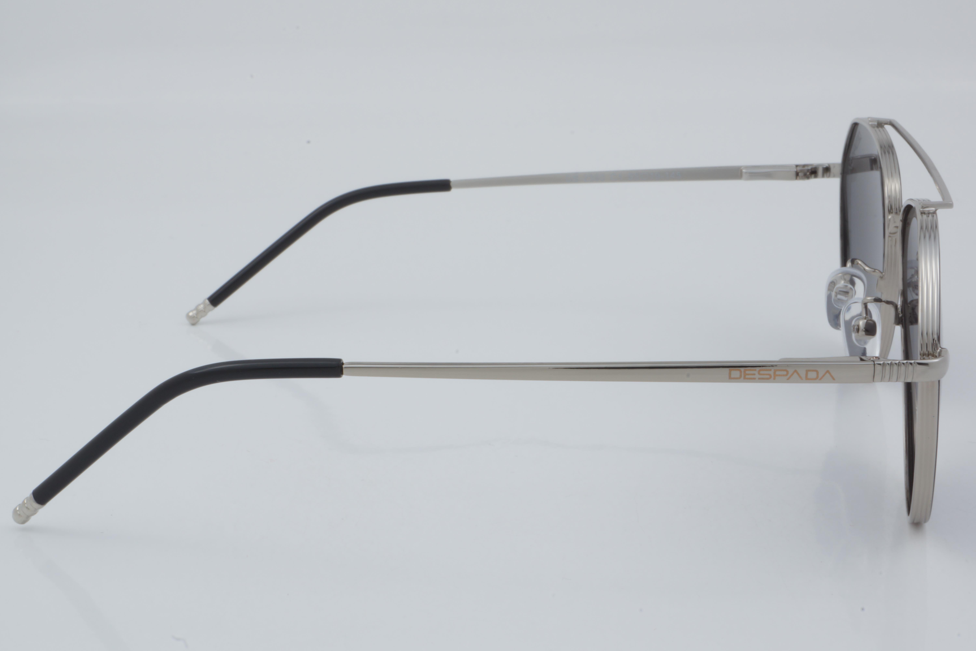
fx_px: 2033
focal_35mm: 75
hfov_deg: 27.0
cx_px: 488
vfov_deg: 18.2
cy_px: 326
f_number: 32
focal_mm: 50
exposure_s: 1/3
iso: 100
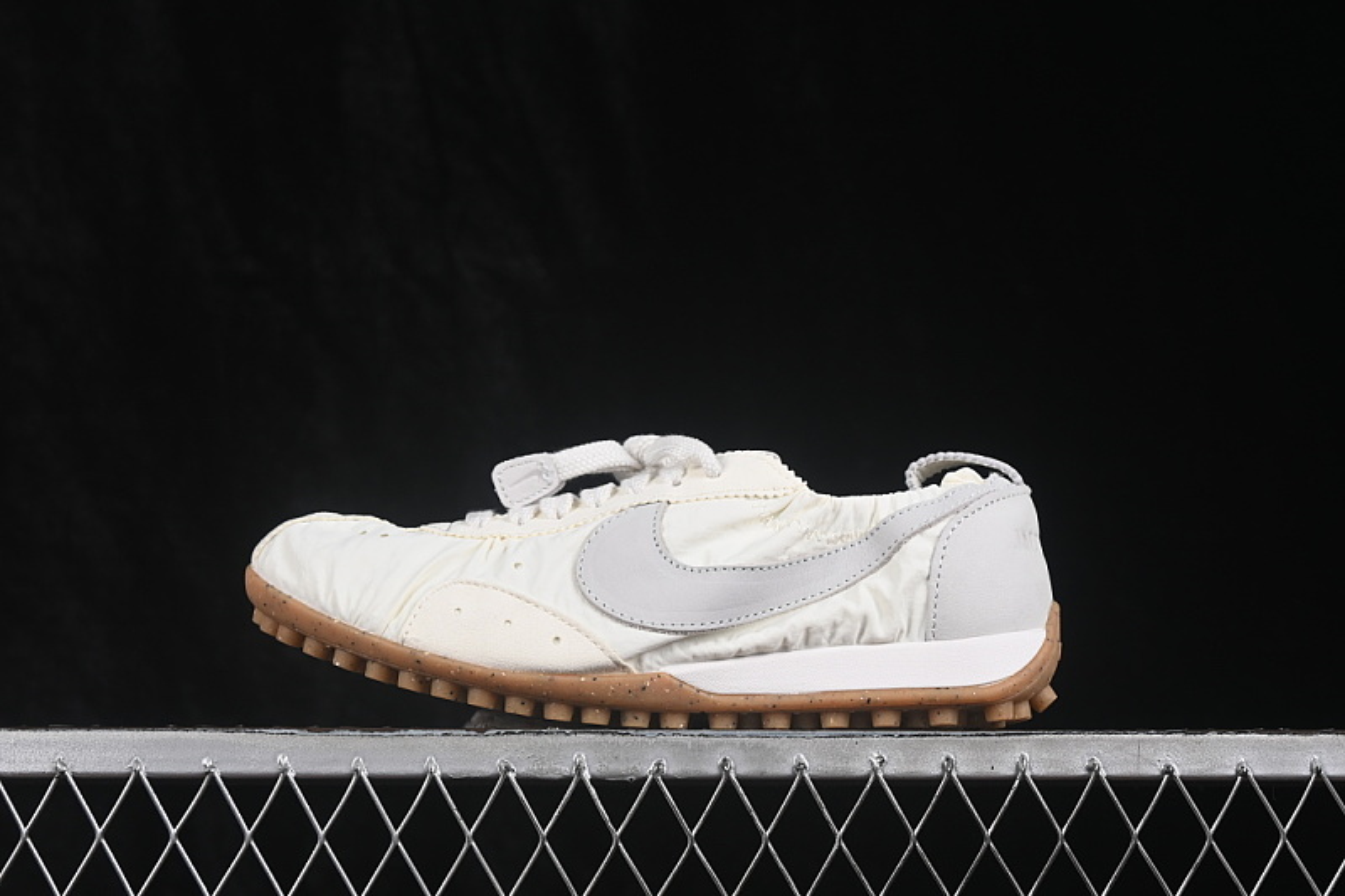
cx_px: 672
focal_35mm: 75
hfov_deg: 27.0
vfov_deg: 18.2
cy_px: 448
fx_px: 2801
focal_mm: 50
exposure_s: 1/80
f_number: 8
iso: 160
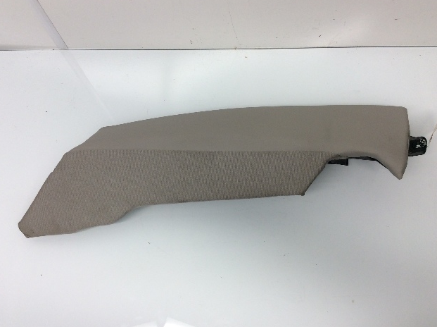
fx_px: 416
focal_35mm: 33
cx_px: 217
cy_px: 161
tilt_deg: -72.7
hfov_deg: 55.4
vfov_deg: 42.9
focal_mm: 3.3
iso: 40
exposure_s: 1/60
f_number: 2.4
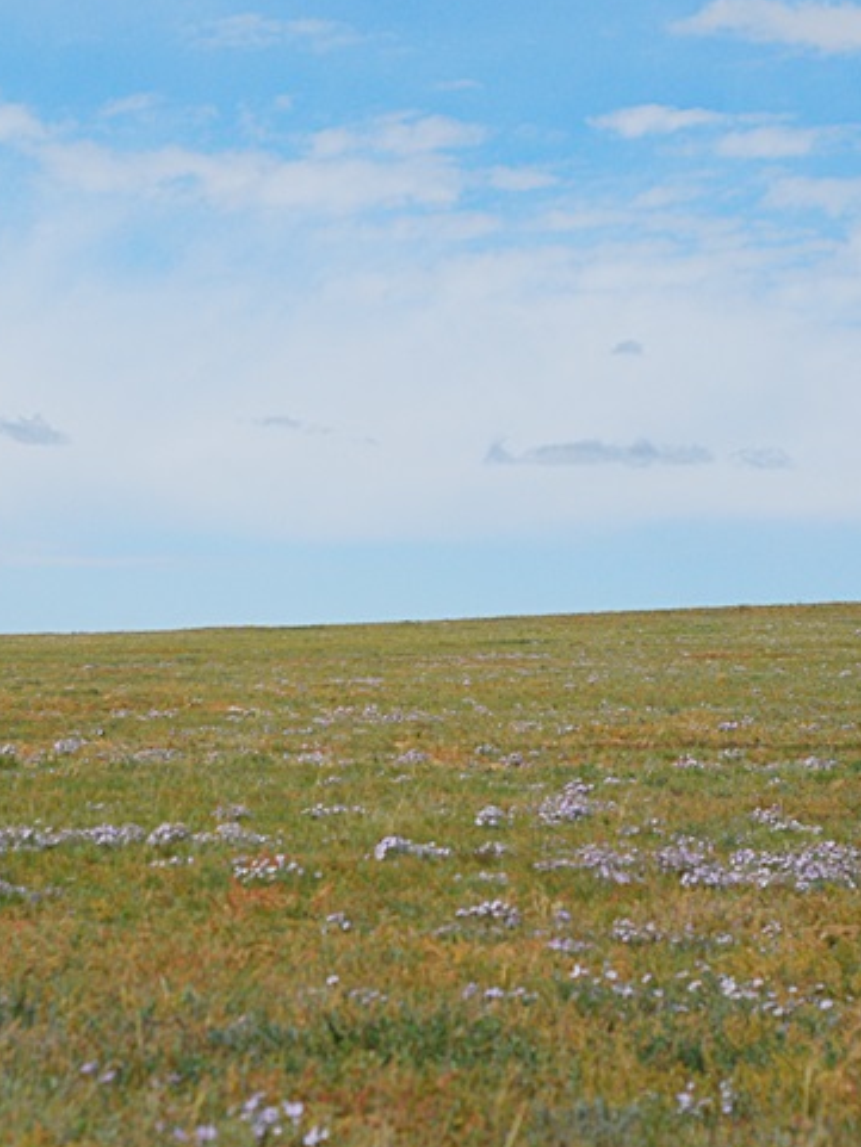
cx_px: 308
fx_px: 3978
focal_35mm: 120
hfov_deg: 12.3
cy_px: 525
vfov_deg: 16.4
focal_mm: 50
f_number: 5.6
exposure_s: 1/3200
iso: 400
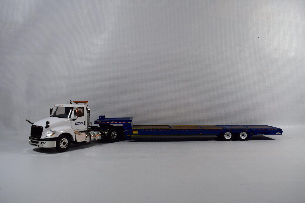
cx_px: 152
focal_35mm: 30
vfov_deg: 43.6
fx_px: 254
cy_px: 102
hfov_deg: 61.9
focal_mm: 20
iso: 400
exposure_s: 1/60
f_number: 8
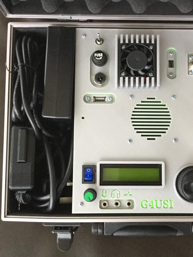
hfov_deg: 34.0
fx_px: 312
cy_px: 127
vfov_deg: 44.8
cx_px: 132
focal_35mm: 42
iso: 200
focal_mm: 3.3
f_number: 2.4
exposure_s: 1/33
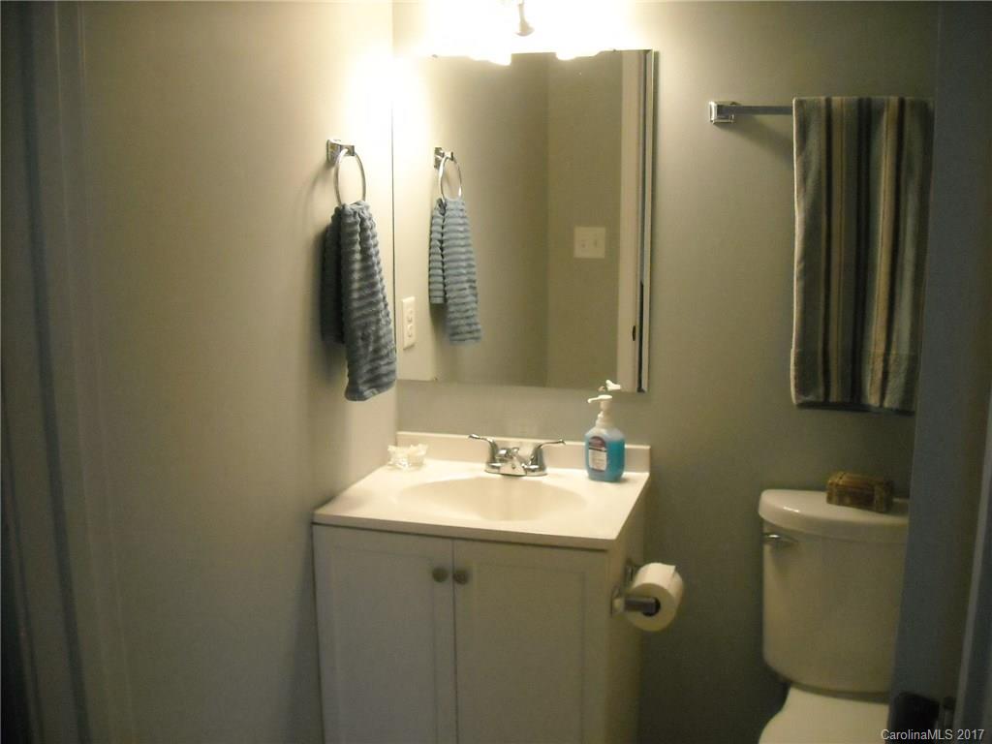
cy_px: 372
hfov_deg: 52.6
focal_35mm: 35
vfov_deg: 40.7
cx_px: 496
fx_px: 1003
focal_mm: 5.7
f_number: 2.8
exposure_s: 1/148
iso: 800
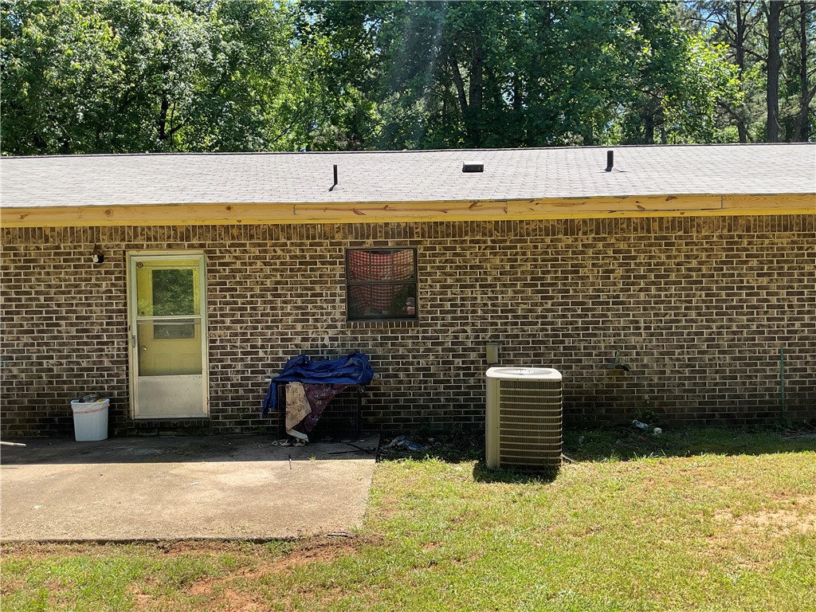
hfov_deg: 61.7
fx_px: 684
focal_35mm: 29
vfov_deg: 48.2
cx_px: 408
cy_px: 306
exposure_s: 1/635
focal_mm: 3
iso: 16
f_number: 1.8
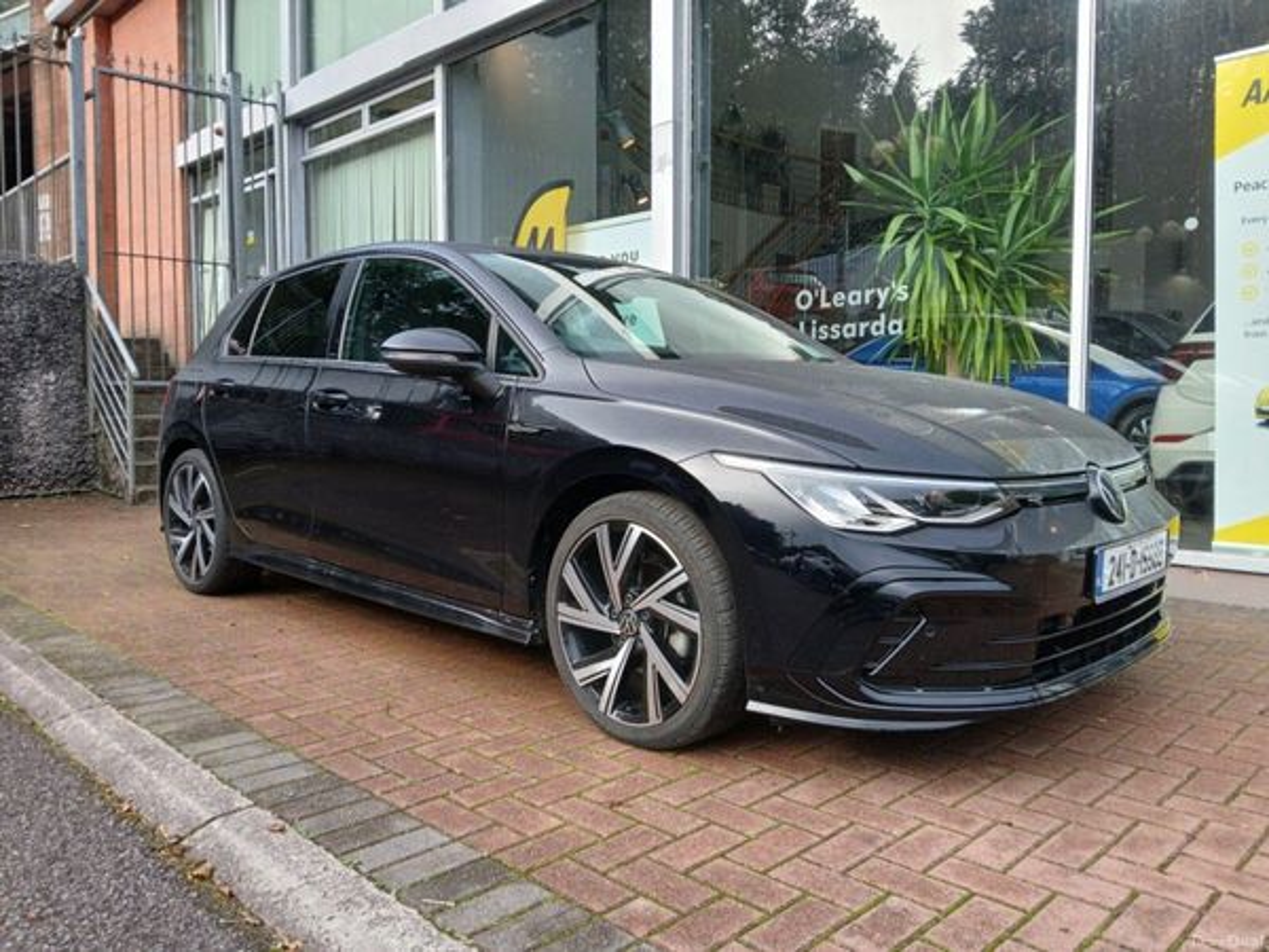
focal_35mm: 26
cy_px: 476
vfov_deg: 53.1
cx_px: 634
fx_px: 953
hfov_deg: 67.3
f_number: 1.8
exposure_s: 1/100
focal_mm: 3.98
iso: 25
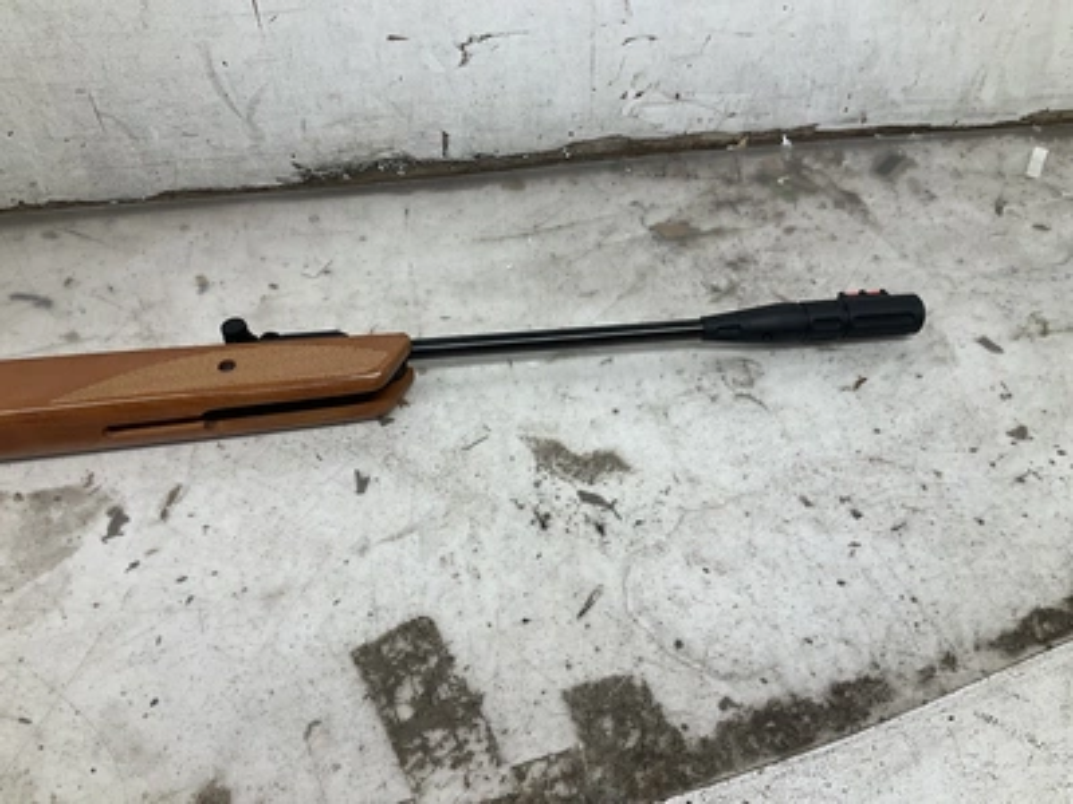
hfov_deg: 61.7
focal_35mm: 29
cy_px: 402
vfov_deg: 48.2
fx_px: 899
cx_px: 536
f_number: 1.8
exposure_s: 1/120
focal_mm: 3
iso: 32
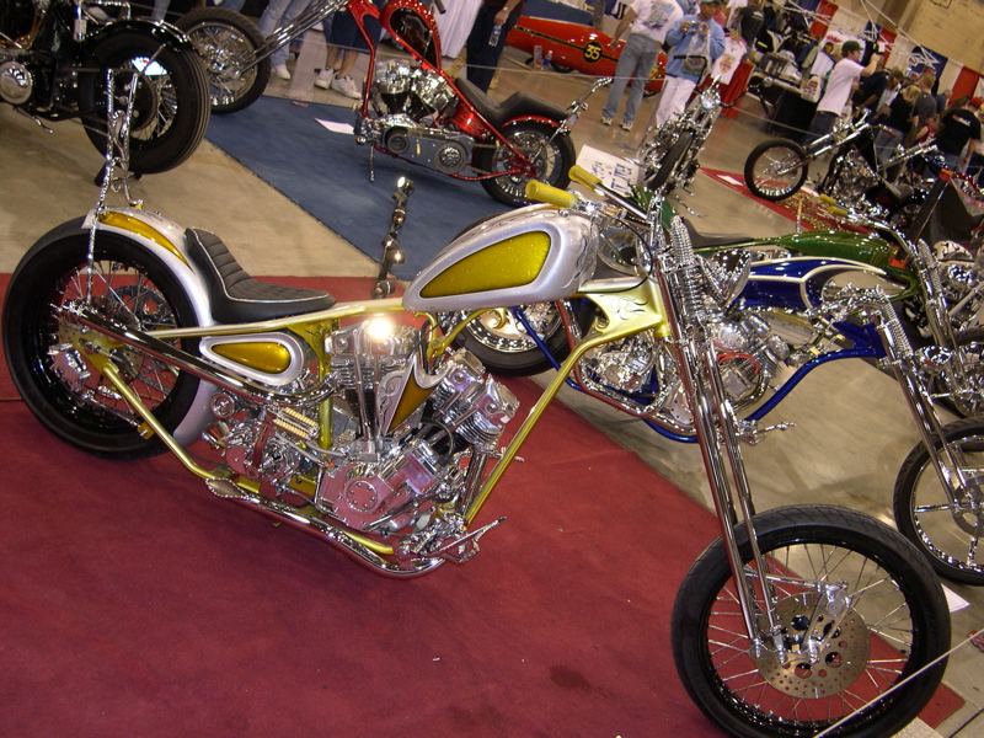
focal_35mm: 38
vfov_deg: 37.7
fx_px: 1080
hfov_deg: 49.0
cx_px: 492
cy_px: 369
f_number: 2.8
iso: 100
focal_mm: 8
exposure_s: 1/30
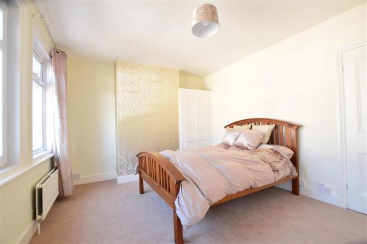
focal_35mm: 15
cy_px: 122
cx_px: 184
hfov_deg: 100.4
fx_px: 153
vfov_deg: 77.3
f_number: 5.6
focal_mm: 10
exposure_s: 1/40
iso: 400
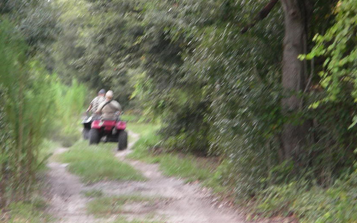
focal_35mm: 192
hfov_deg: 10.9
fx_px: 1868
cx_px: 140
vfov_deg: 6.8
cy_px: 129
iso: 50
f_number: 3.5
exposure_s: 1/71.7
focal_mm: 24.7
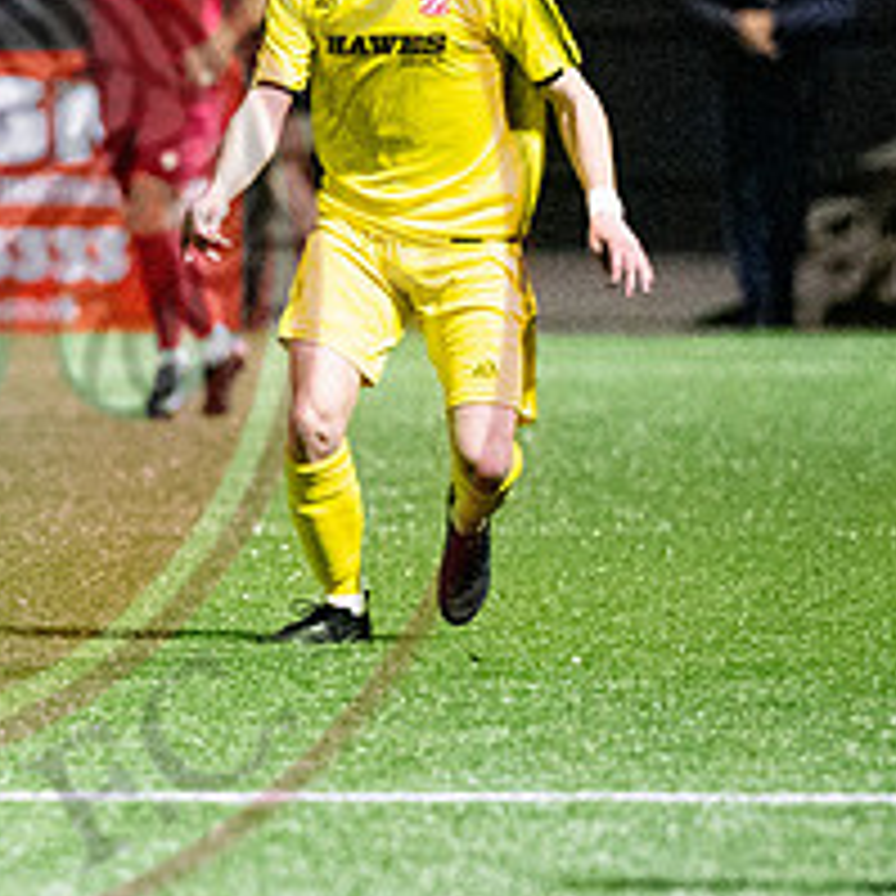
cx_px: 185
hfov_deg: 2.1
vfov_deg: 2.1
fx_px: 24423
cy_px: 494
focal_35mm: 834
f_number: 2.8
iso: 8000
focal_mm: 195
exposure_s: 1/1000
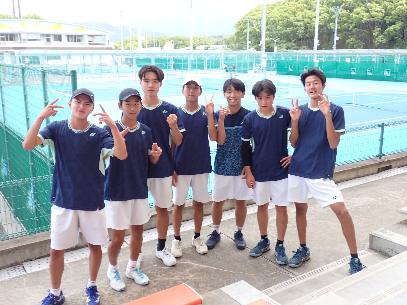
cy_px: 152
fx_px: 423
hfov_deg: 51.4
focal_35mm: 36
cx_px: 204
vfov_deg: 39.7
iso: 100
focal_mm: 6.37
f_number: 3.5
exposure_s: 1/200
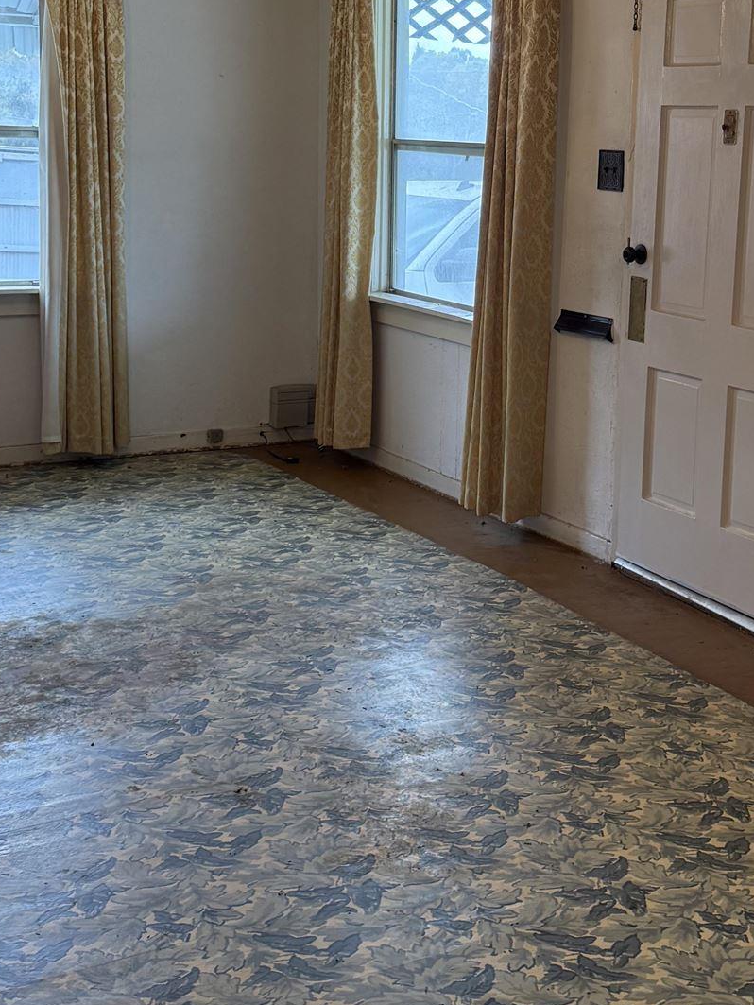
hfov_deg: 28.0
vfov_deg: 36.6
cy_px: 375
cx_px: 470
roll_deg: -1.1
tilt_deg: -8.7
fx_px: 1509
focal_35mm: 52
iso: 200
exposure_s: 1/141
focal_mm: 6.76
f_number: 1.78
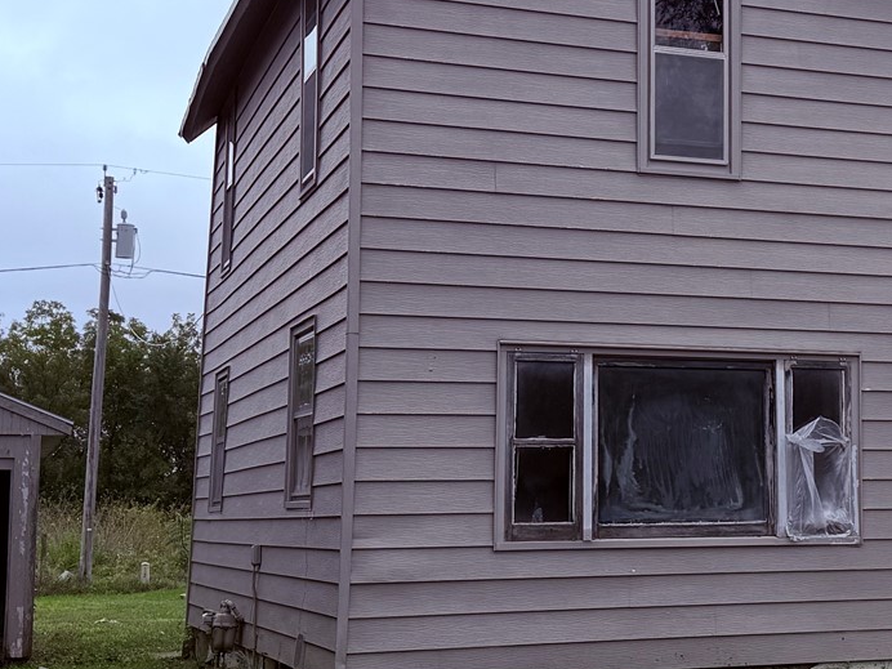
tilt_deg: +5.2
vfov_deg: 20.7
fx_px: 1830
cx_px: 816
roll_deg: +0.2
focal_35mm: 71
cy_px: 291
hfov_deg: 26.4
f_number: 1.78
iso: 80
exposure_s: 1/2370
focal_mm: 6.76
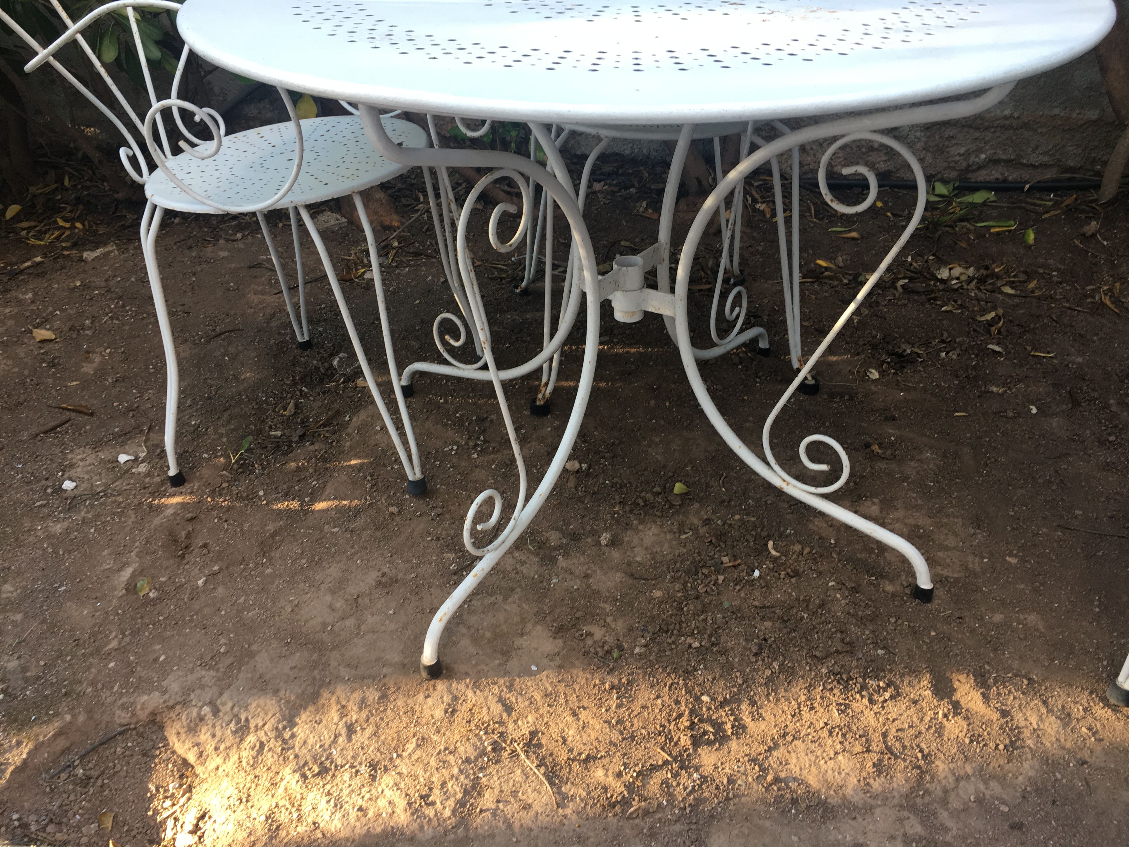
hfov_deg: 61.7
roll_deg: +2.0
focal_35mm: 29
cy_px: 424
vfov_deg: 48.2
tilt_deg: -32.5
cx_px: 564
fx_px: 946
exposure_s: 1/50
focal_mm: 4.15
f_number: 2.2
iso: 32
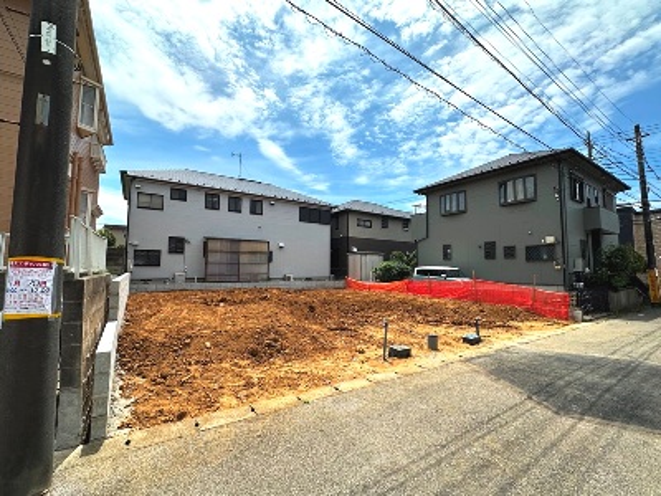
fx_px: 267
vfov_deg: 85.7
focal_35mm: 14
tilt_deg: +4.2
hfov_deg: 102.1
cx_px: 330
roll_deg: -0.8
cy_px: 248
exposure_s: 1/2959
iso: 40
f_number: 2.2
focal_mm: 2.22
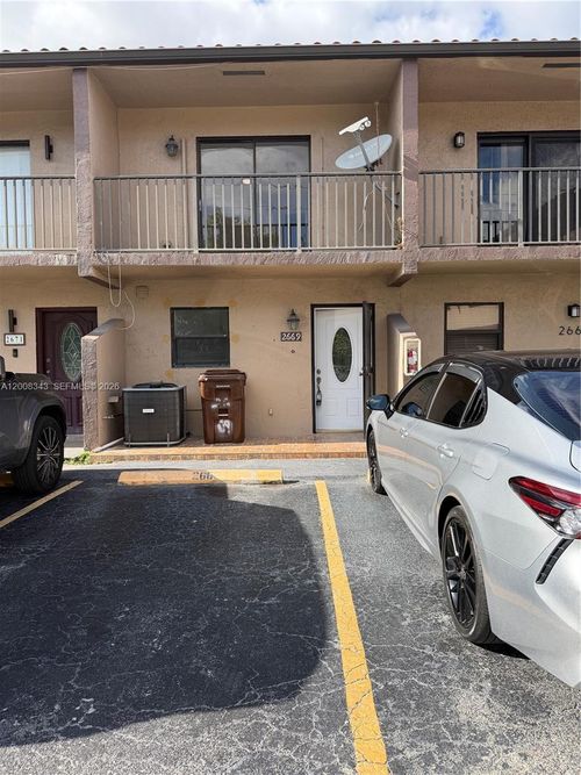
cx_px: 290
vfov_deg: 71.6
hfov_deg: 56.8
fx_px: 537
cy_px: 388
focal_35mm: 24
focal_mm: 6.76
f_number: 1.78
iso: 80
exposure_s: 1/1464
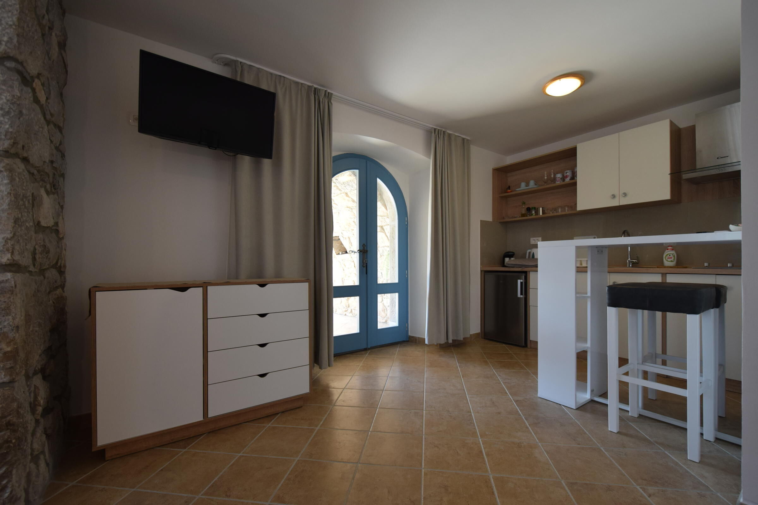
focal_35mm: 15
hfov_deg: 100.4
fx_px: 316
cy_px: 252
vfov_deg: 77.3
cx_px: 379
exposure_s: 1/80
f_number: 4.5
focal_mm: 10
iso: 400
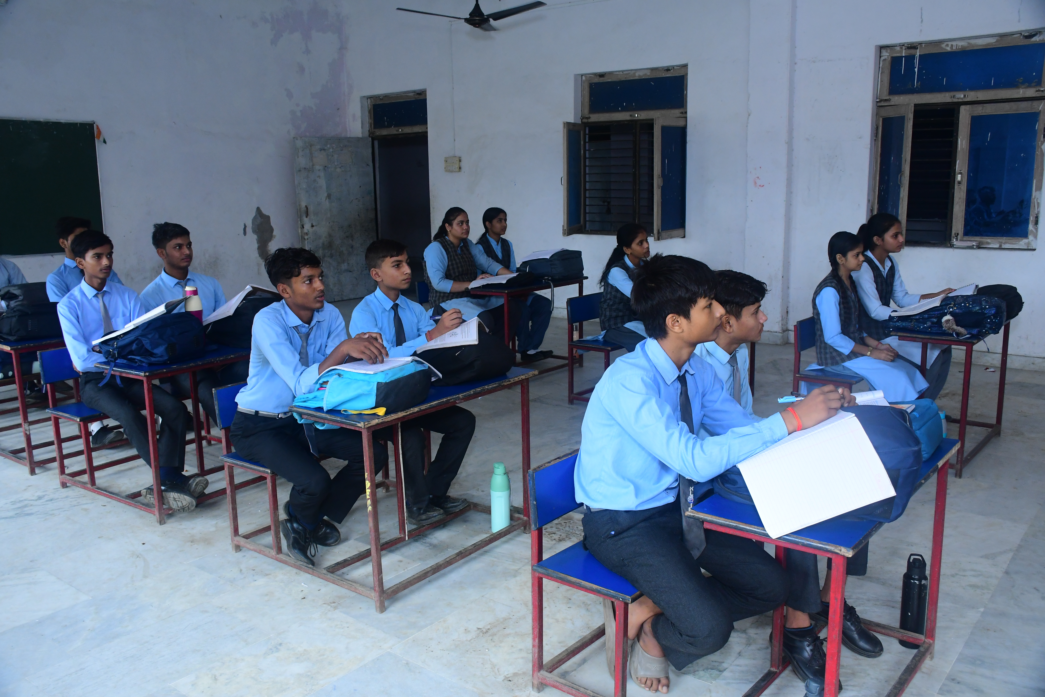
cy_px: 348
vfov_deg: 43.6
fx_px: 871
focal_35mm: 30
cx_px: 522
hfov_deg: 61.9
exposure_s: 1/250
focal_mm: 20
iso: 1600
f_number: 5.6
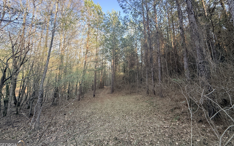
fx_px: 96
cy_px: 60
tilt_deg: +11.7
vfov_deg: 74.2
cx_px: 118
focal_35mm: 15
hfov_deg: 101.5
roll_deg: -0.8
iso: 50
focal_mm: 2.22
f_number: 2.2
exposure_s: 1/155
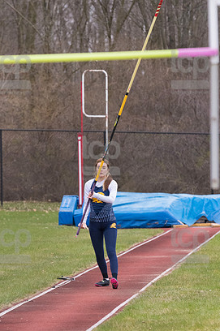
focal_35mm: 281
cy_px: 158
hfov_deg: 4.9
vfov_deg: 7.3
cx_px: 101
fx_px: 2582
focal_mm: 170
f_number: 4.5
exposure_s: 1/2000
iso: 2000
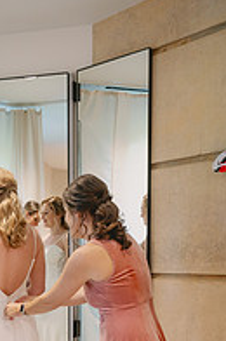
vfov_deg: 34.0
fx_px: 520
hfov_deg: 24.0
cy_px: 317
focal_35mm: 55
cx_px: 34
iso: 800
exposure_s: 1/200
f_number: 2.8
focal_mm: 24
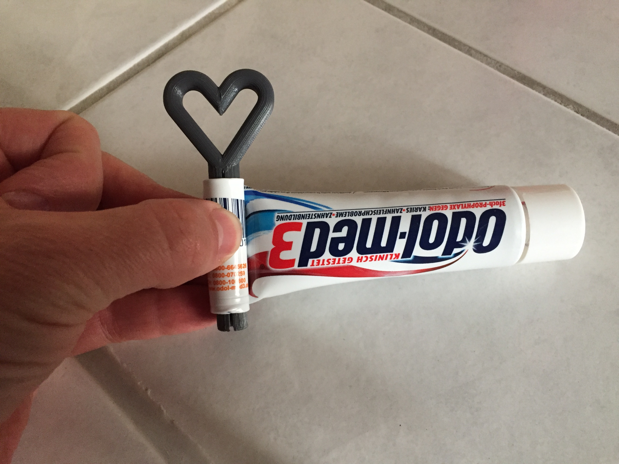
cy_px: 232
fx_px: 519
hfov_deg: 61.7
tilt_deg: -60.4
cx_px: 310
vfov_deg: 48.2
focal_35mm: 29
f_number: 2.2
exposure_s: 1/17
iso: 250
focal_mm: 4.15
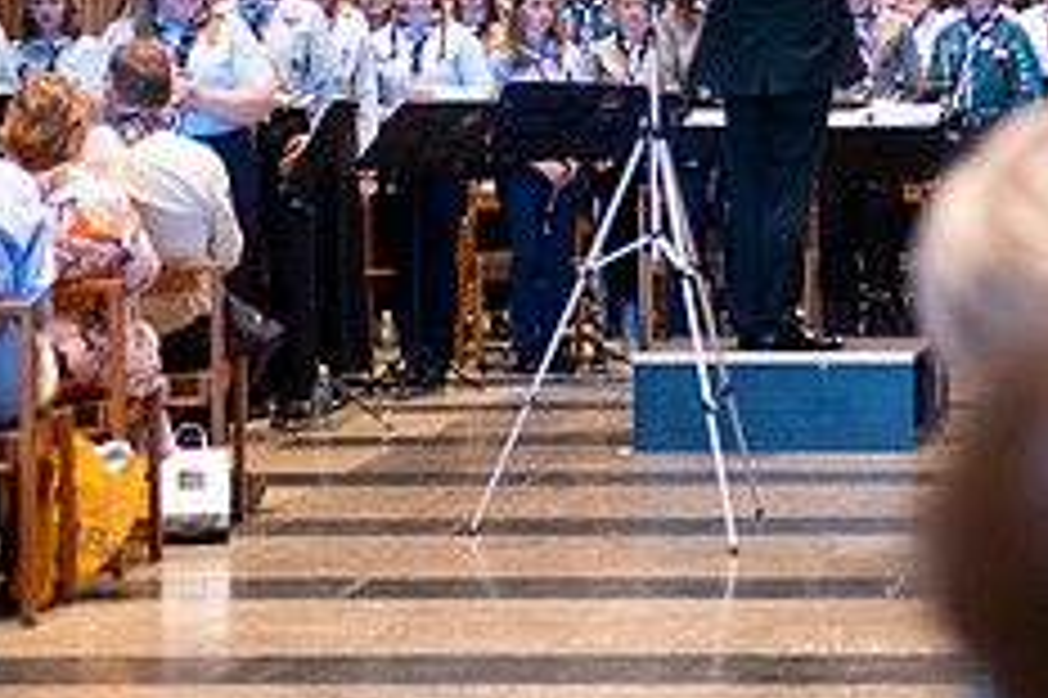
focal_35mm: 137
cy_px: -115
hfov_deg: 14.8
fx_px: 3985
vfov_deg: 9.9
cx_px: 927
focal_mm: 55
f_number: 2.8
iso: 2500
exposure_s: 1/100
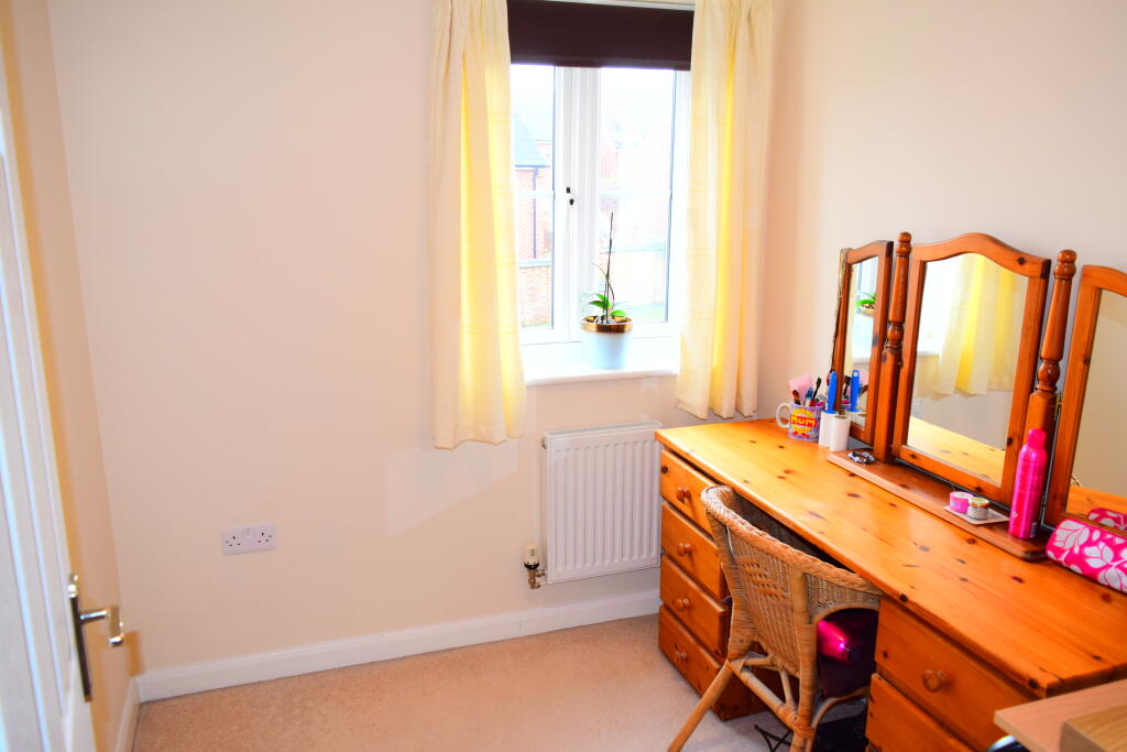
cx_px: 564
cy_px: 376
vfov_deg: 47.9
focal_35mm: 27
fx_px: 845
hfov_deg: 67.4
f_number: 4.5
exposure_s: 1/80
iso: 800
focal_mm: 18
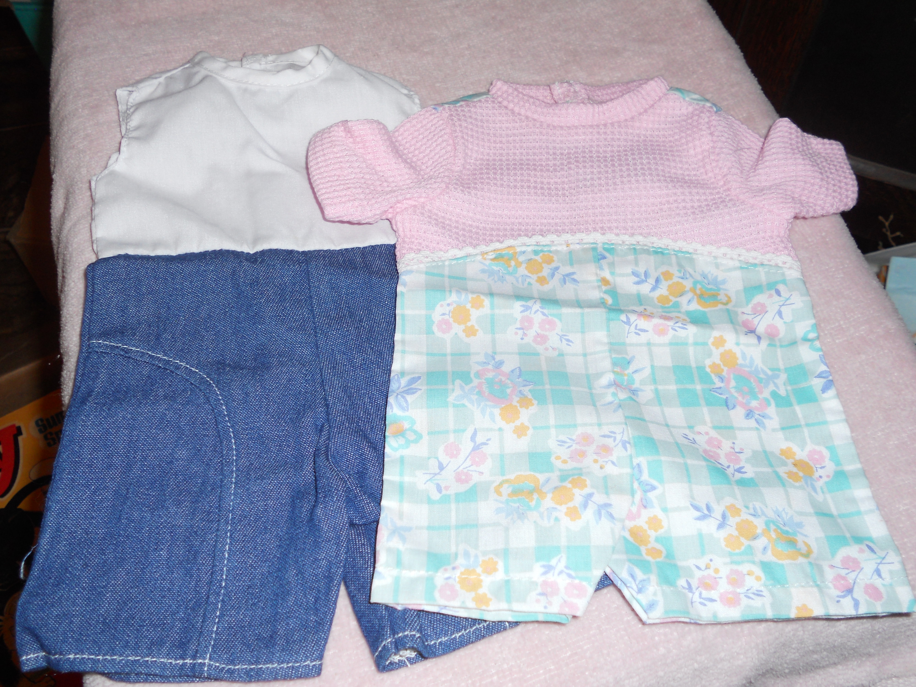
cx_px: 458
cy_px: 344
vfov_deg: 44.2
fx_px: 847
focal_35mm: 32
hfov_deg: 56.8
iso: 80
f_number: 3.5
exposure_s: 1/25
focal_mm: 5.8
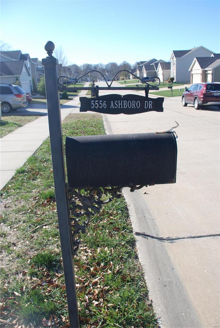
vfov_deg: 61.9
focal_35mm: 30
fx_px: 274
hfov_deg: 43.7
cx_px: 110
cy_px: 164
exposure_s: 1/160
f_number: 6.3
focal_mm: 20
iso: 100
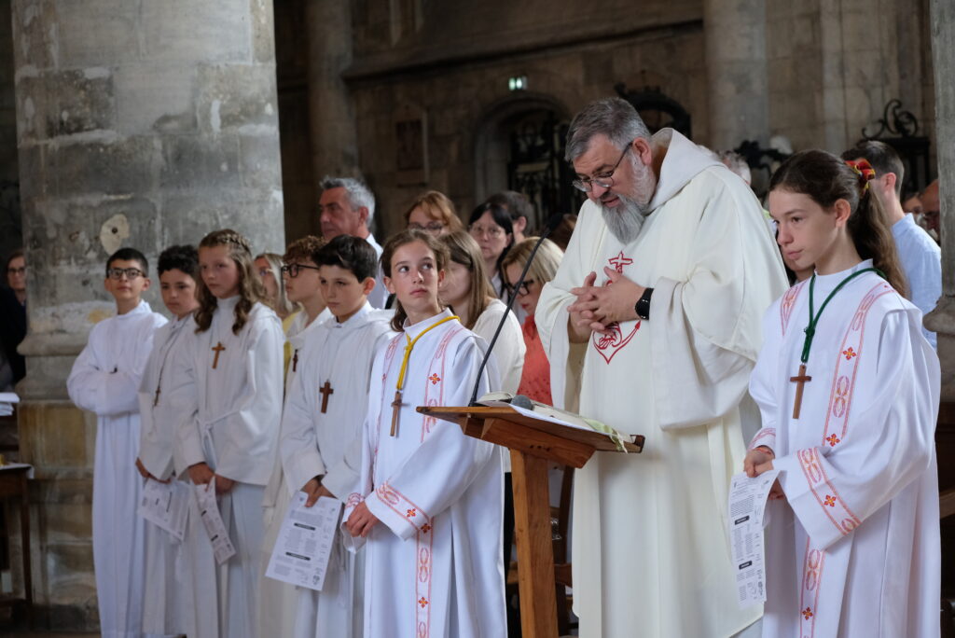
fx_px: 2787
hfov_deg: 19.4
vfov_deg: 13.1
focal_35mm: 105
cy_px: 319
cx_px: 478
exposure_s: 1/160
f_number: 4
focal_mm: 70
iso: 2000
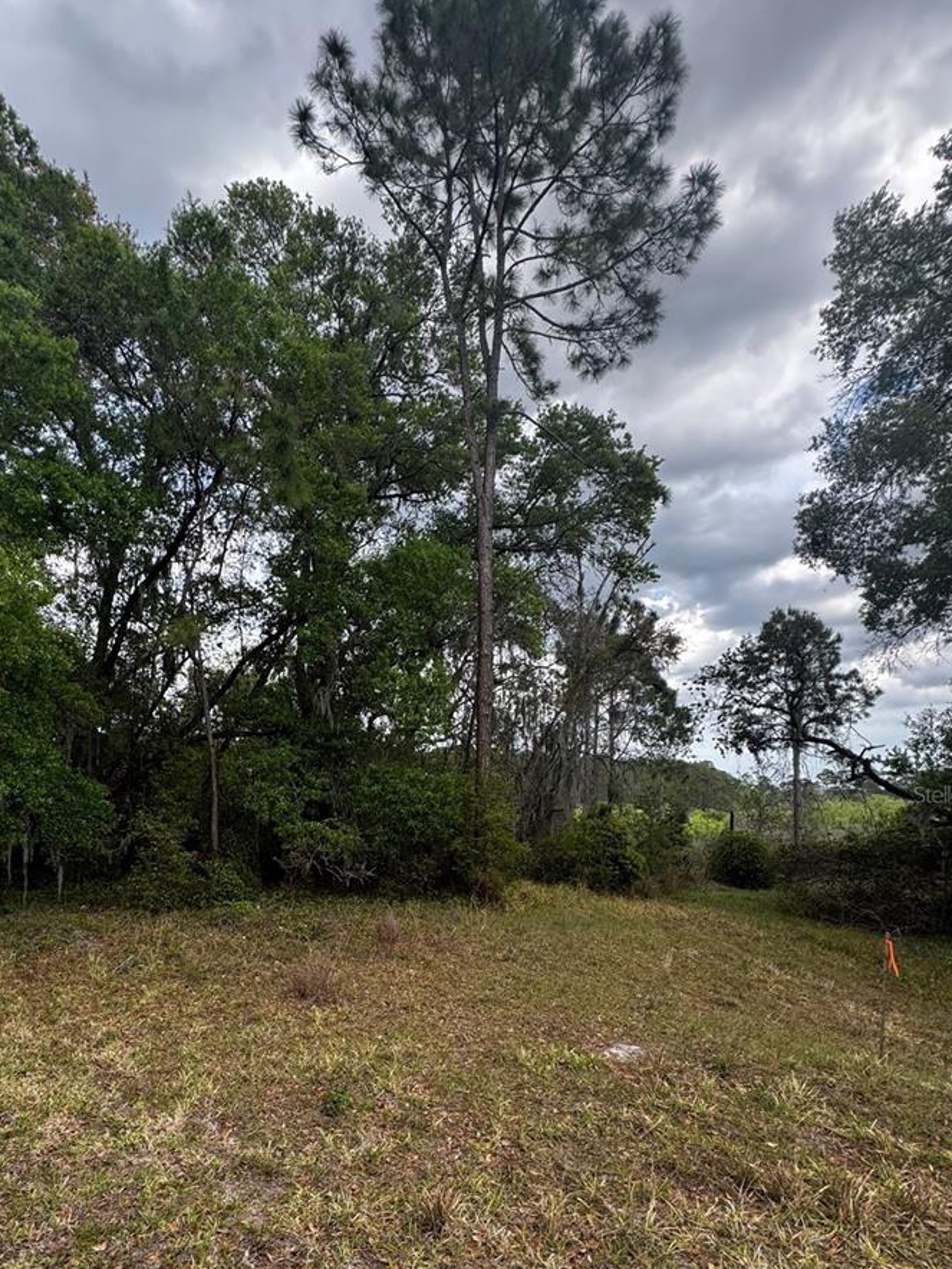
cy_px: 794
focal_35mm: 19
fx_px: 697
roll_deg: +0.7
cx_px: 369
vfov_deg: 83.0
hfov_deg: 67.8
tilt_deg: +0.9
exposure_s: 1/261
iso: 40
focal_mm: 2.22
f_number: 2.2
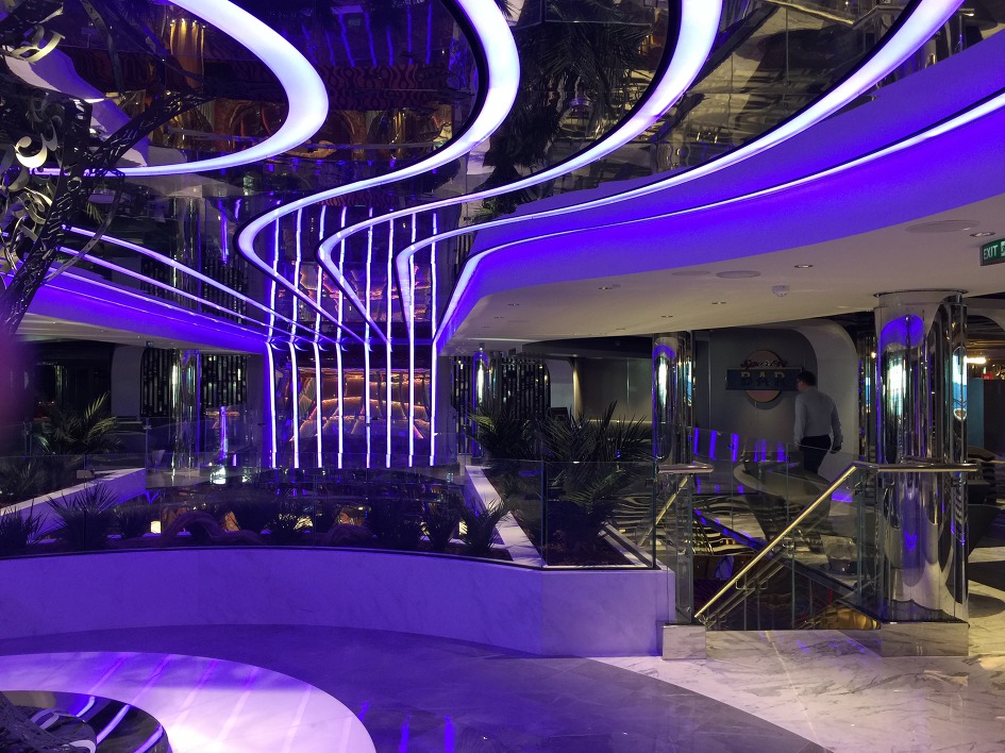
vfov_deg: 48.2
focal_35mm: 29
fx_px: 842
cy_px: 376
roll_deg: -2.1
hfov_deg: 61.7
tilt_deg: -1.2
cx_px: 502
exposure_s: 1/30
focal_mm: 4.15
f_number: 2.2
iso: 50
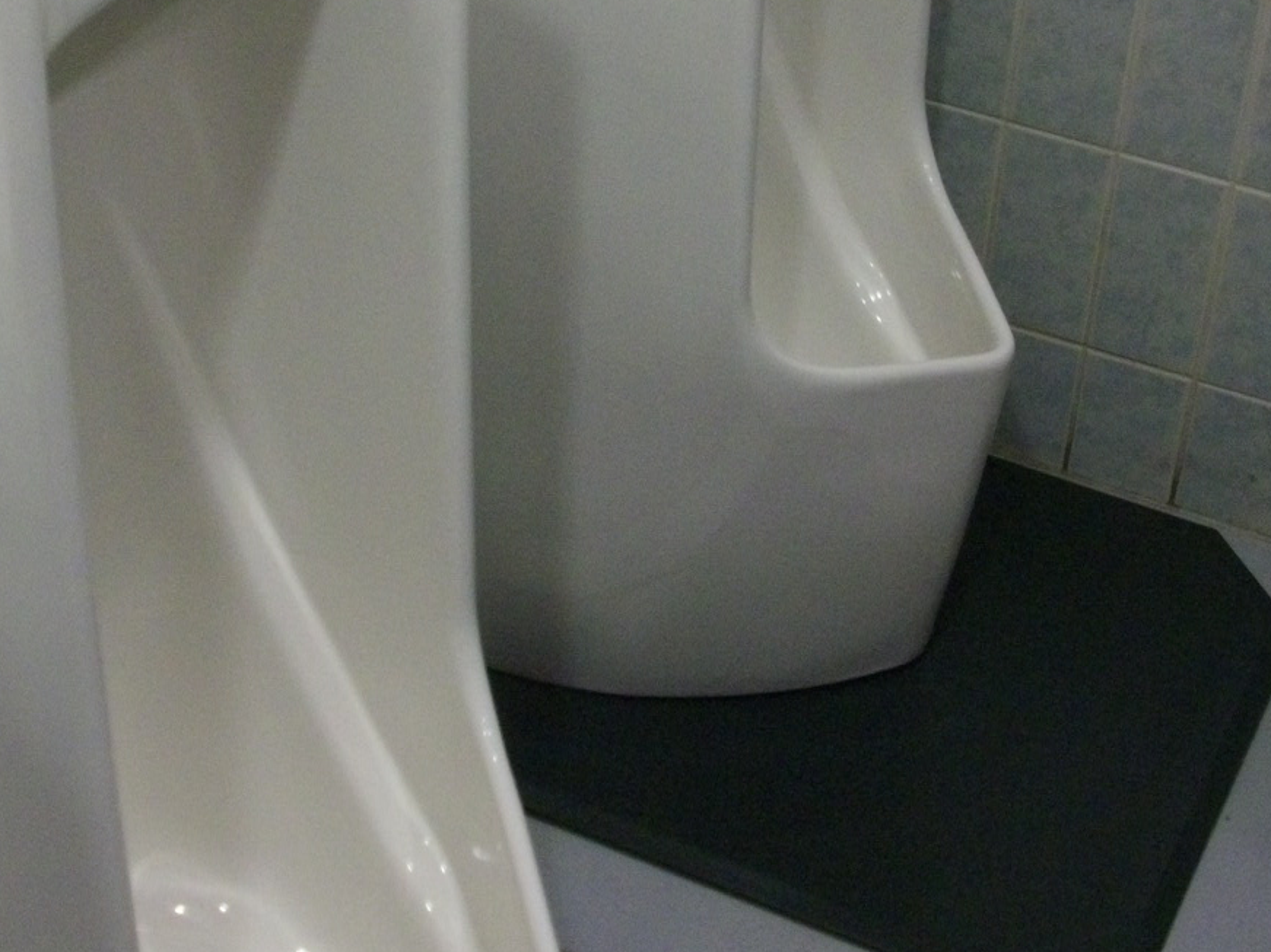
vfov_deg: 21.4
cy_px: 211
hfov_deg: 28.6
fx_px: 2496
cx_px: 614
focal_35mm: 68
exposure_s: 1/50
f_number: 2.8
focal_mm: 6.2
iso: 316
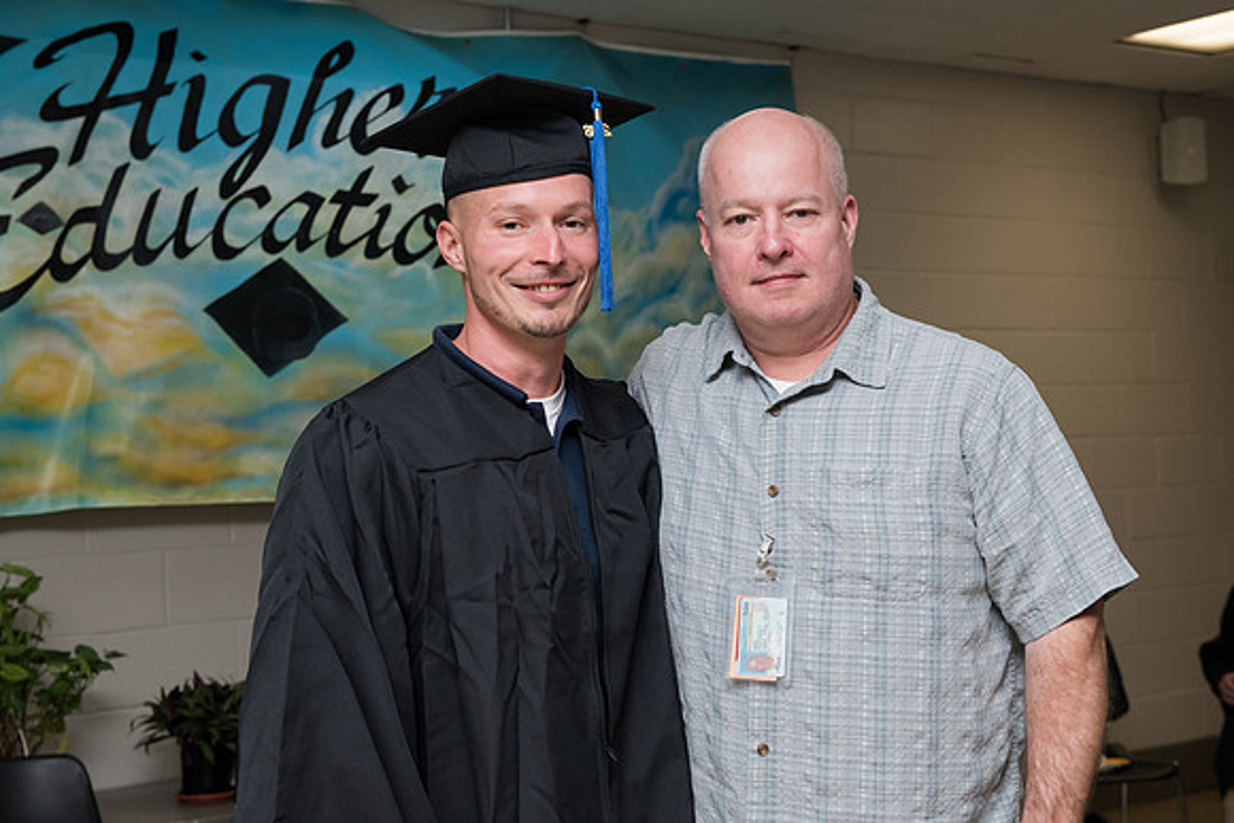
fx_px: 1988
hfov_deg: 34.5
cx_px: 617
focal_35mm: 58
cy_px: 412
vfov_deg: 23.4
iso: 1600
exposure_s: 1/200
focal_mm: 58
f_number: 7.1
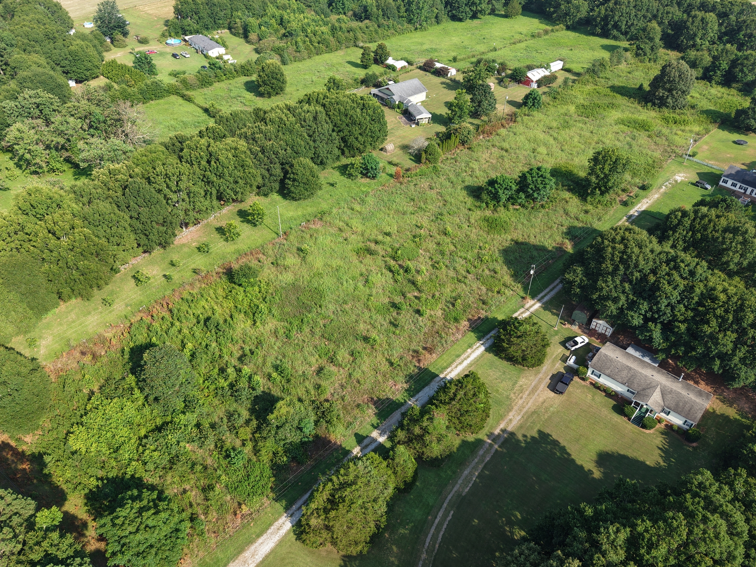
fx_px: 590
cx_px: 373
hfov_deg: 65.3
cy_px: 311
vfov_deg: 51.3
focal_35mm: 27
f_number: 1.8
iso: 100
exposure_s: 1/1250
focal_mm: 8.67
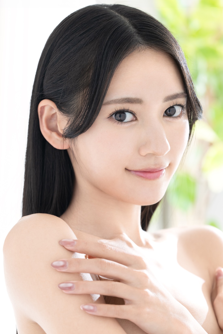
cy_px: 167
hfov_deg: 16.1
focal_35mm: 85
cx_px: 112
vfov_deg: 23.9
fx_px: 790
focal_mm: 85
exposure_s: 1/160
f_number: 5.6
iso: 640
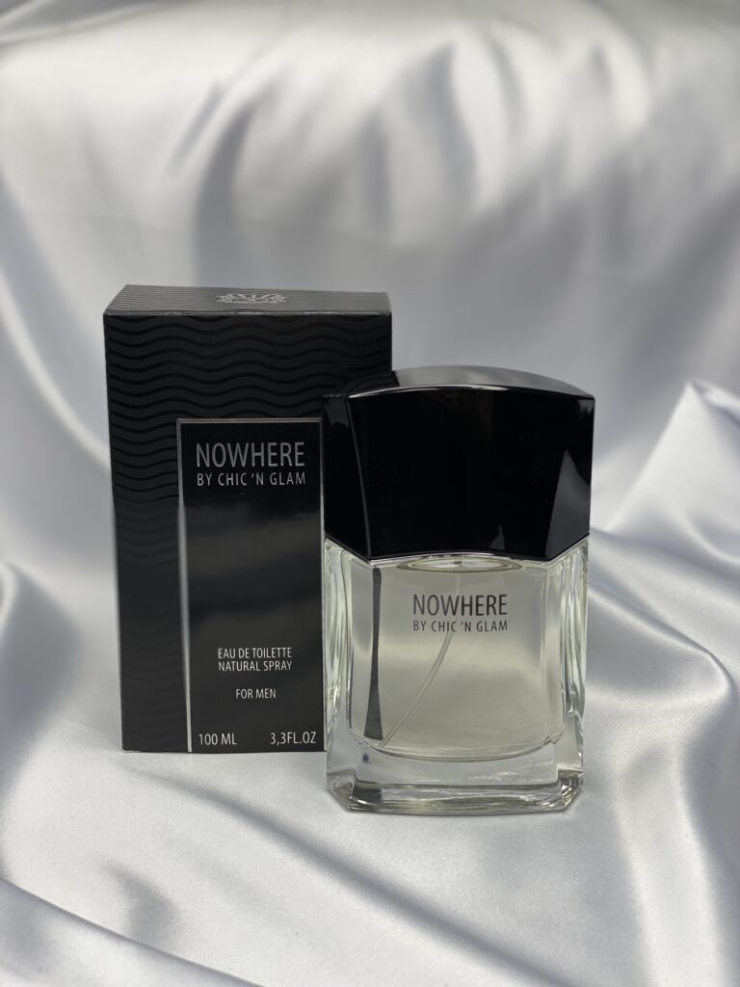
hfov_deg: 28.0
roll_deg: +0.4
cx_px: 370
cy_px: 494
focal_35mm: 52
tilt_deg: -13.2
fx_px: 1482
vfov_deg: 36.8
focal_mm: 6
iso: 25
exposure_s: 1/100
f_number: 2
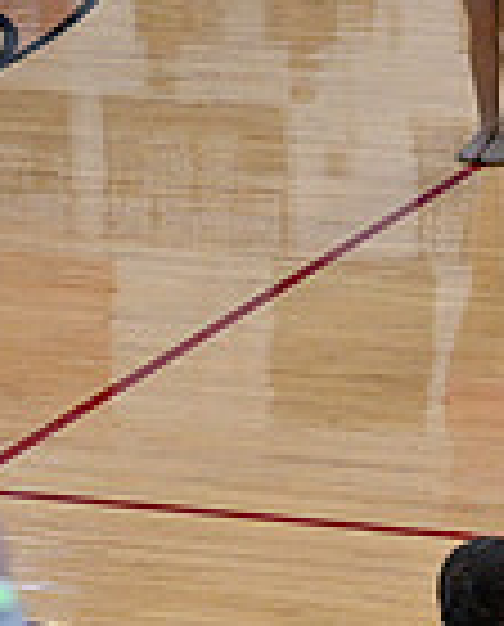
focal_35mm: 289
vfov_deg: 6.7
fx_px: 5365
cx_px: 1256
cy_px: 187
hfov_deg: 5.2
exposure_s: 1/400
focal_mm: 74
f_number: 4
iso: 4000
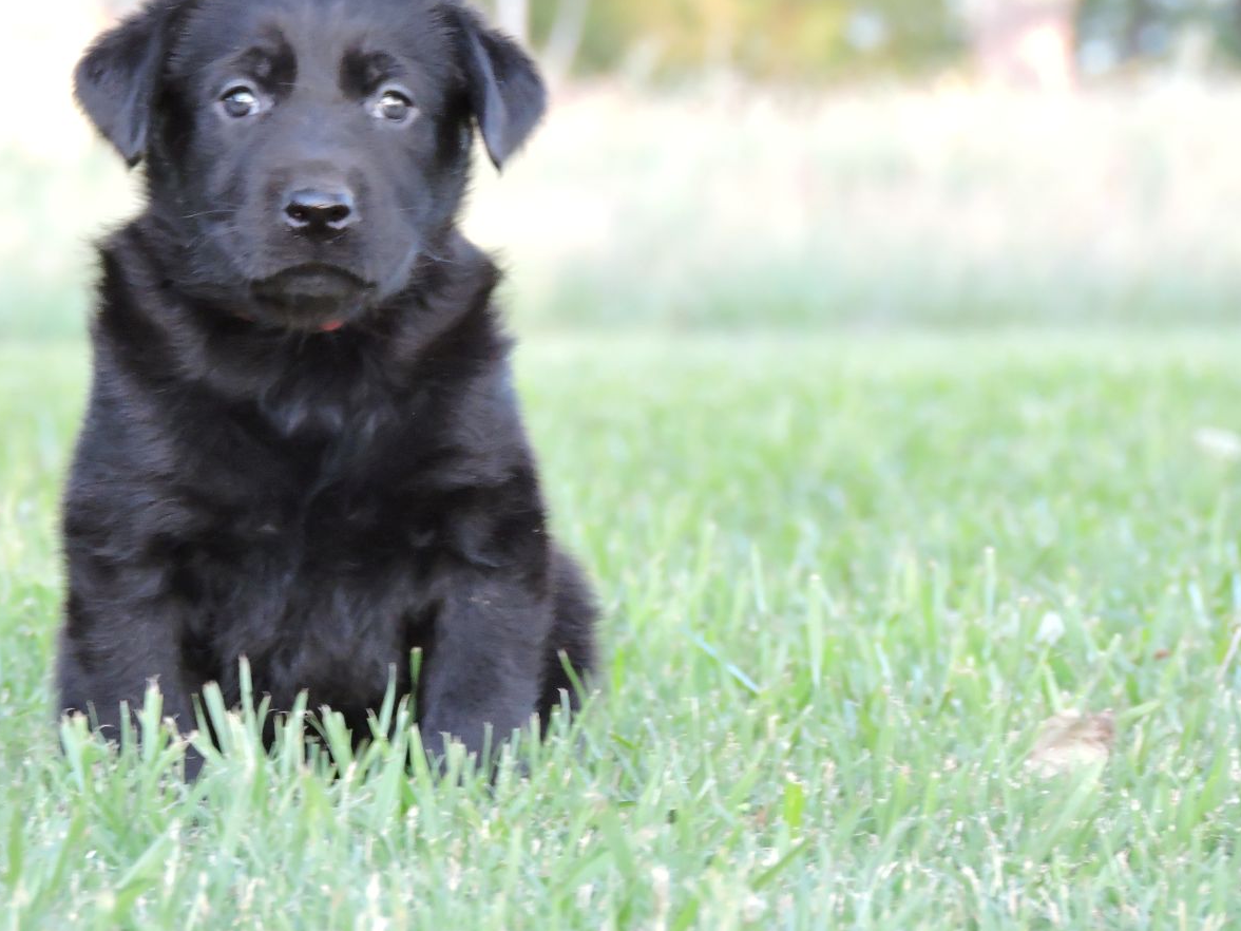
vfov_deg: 3.6
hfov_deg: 4.9
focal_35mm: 408
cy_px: 353
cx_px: 400
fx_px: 14627
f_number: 4.8
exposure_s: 1/80
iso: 800
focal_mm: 53.5
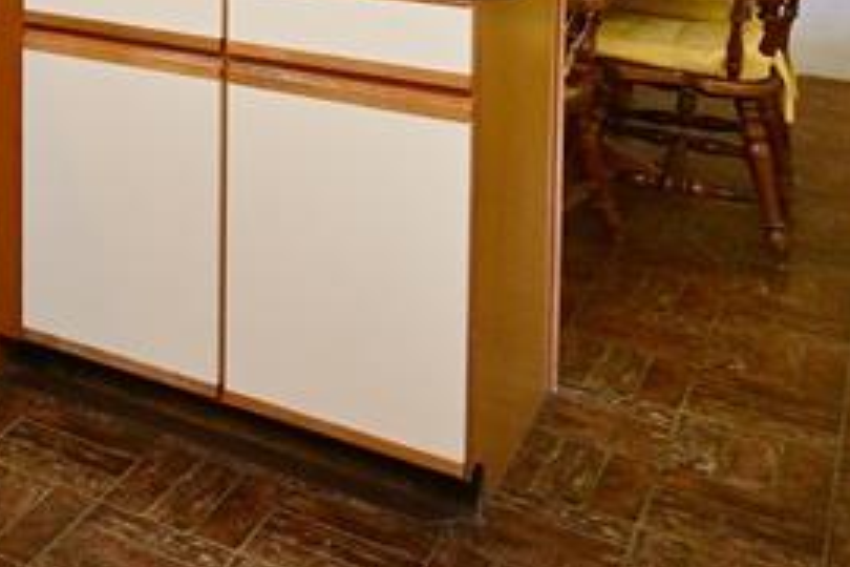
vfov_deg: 22.4
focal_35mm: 53
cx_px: -249
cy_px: -202
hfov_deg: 30.0
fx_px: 1251
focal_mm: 14
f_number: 5.6
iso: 640
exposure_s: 1/60
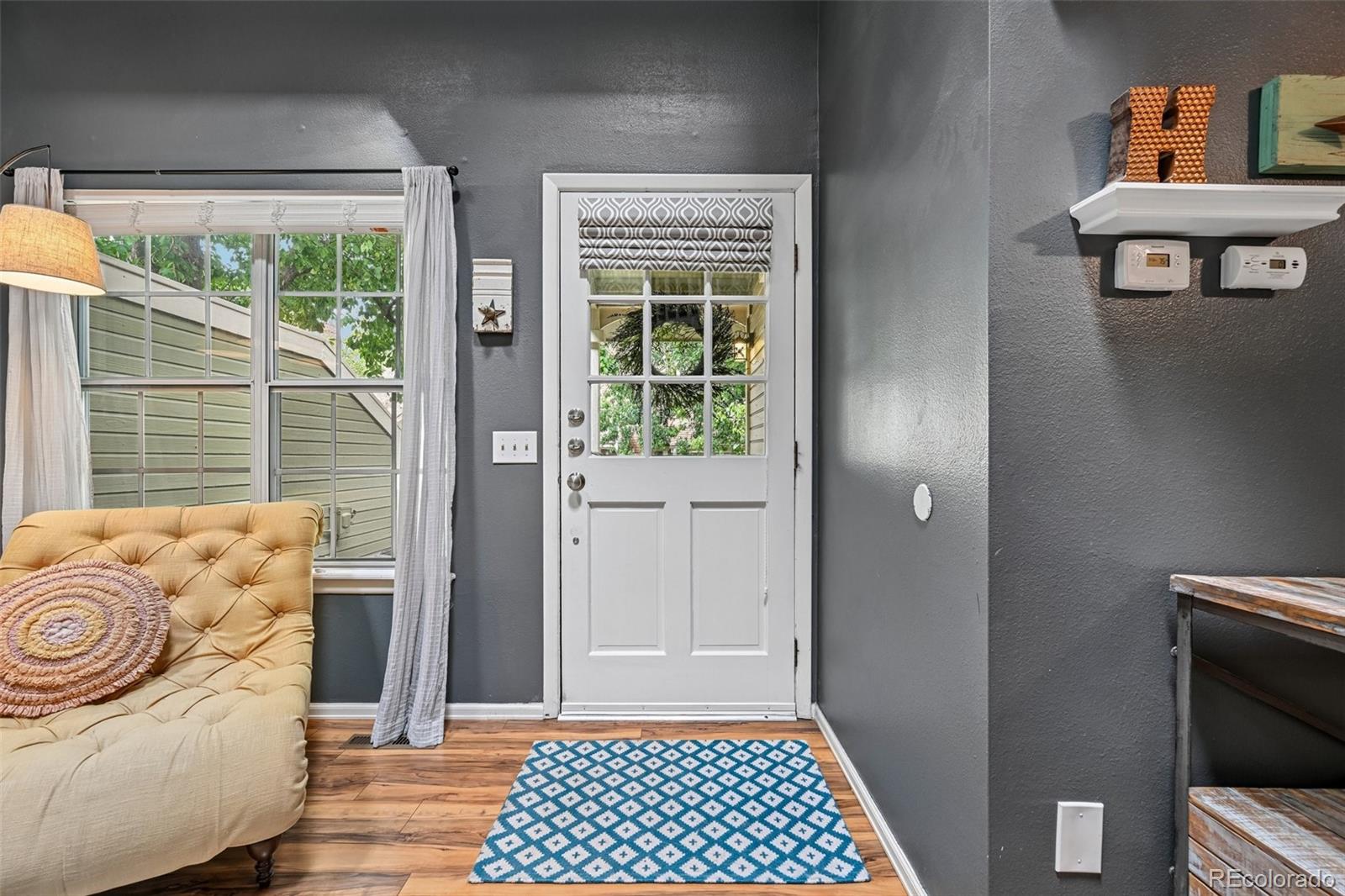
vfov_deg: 81.2
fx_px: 523
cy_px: 448
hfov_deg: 104.3
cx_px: 672
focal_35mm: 14
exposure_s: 1/13
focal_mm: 14
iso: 400
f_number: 9
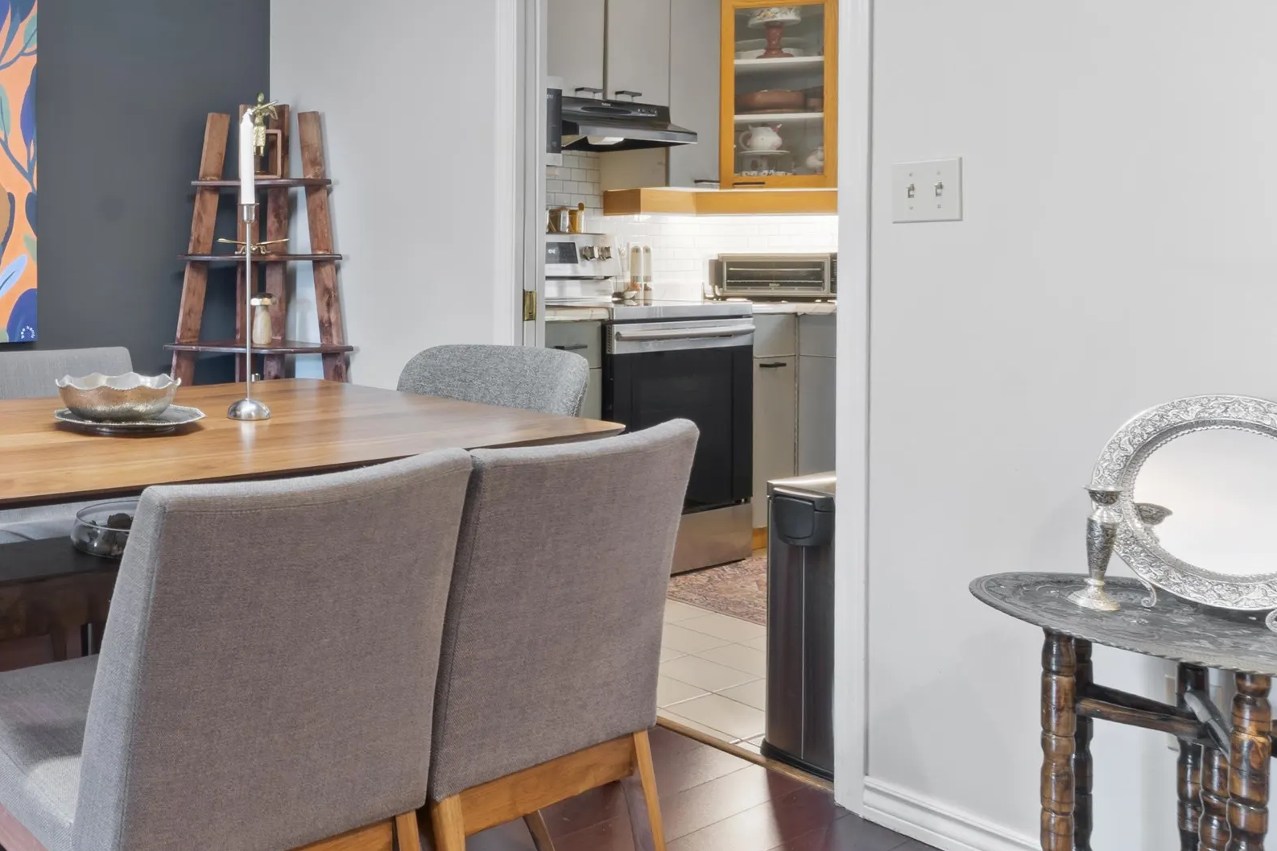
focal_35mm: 32
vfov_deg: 41.0
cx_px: 131
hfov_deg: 51.9
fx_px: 1134
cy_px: 347
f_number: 14
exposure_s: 15
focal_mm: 11
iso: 125
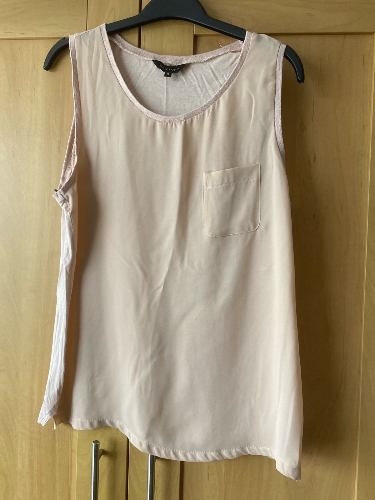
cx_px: 188
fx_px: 376
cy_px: 250
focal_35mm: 26
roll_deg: -0.8
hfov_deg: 53.1
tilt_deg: -0.9
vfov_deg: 67.3
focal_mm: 4.25
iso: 64
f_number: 1.8
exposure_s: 1/121
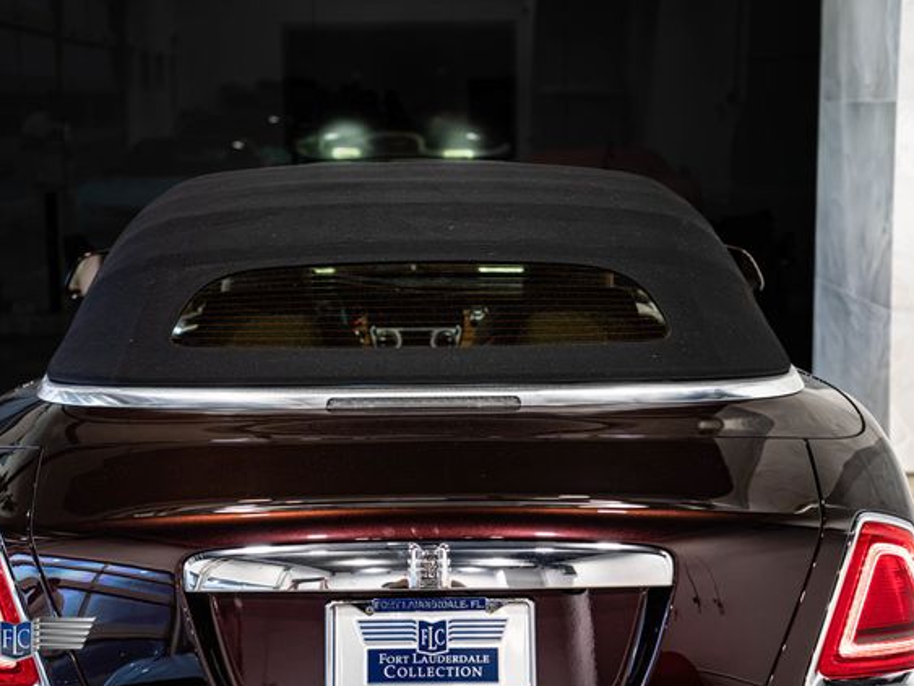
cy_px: 345
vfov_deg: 20.7
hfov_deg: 27.4
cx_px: 416
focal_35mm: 71
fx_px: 1876
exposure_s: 1/60
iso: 1250
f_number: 4
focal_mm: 65
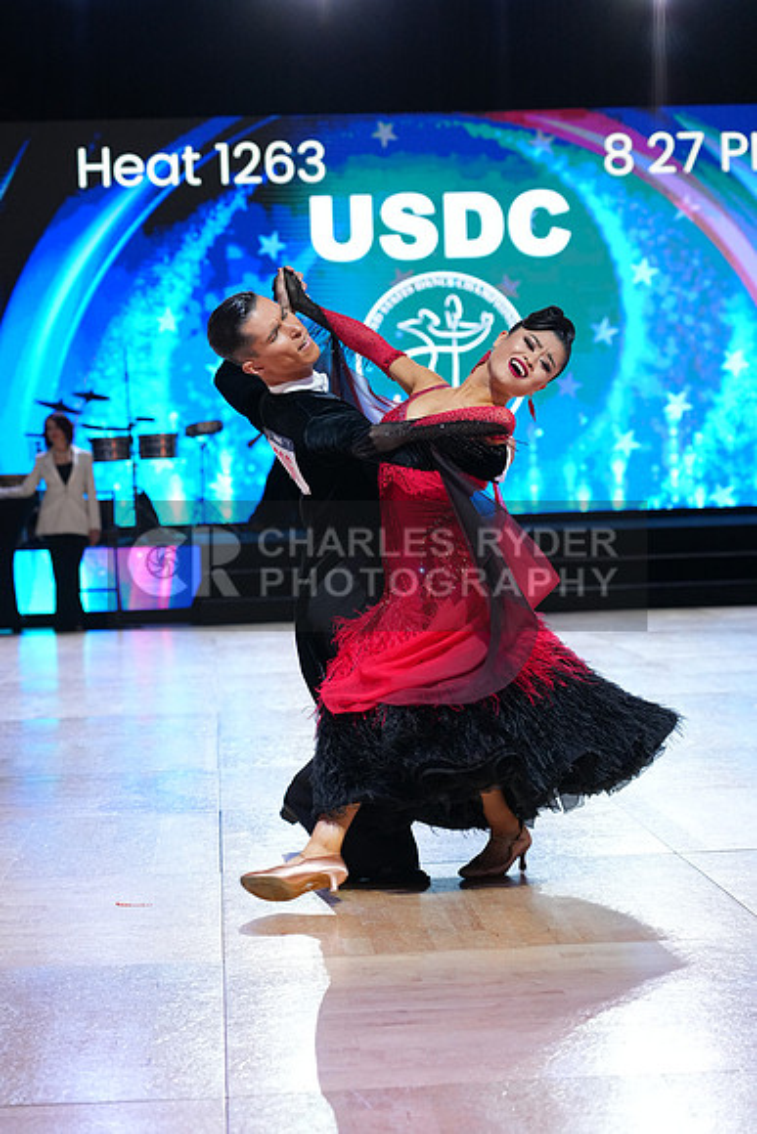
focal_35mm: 74
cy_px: 567
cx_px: 378
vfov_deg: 27.3
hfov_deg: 18.4
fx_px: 2333
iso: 2500
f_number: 4
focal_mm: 74
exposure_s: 1/400
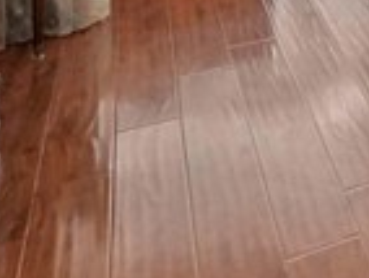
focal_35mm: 72
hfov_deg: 17.9
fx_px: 769
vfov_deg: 15.6
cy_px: -299
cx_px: 754
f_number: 8
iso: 1600
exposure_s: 1/30
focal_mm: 8
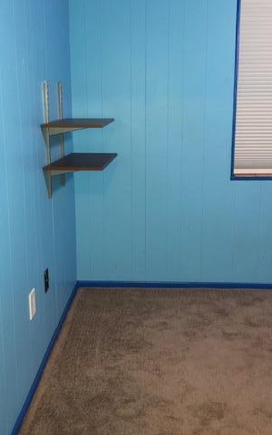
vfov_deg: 50.2
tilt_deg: -10.5
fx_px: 463
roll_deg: +0.0
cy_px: 187
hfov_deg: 32.7
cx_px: 131
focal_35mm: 39
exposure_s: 1/12
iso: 80
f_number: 1.8
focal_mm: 3.99
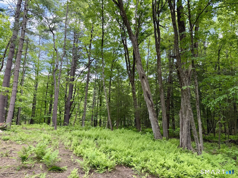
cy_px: 89
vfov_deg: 56.8
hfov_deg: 71.6
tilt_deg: +11.9
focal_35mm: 24
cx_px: 119
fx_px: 165
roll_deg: +0.4
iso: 80
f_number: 1.78
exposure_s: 1/187
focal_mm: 6.76
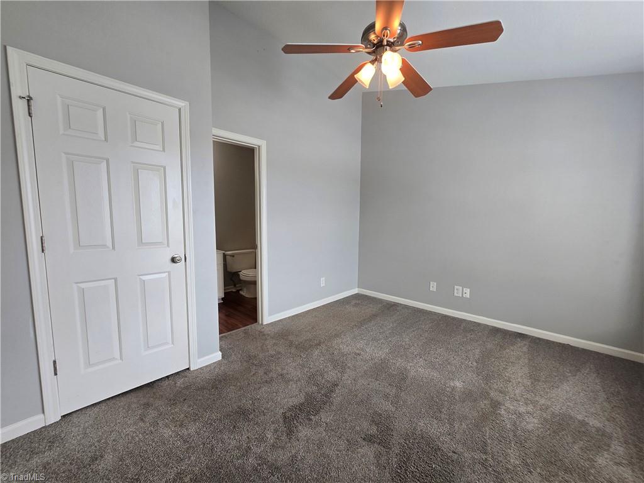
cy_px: 242
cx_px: 322
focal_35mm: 13
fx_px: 242
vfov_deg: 89.9
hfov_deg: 106.2
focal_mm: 2.2
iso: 64
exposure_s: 1/60
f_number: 2.2
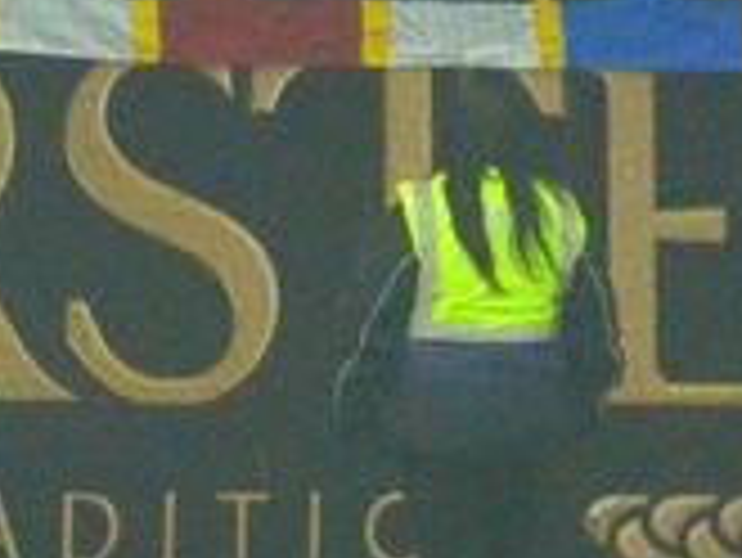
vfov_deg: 1.5
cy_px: 58
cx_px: 850
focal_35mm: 995
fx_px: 21344
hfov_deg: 2.0
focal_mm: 200
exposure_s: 1/2000
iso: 5000
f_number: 8
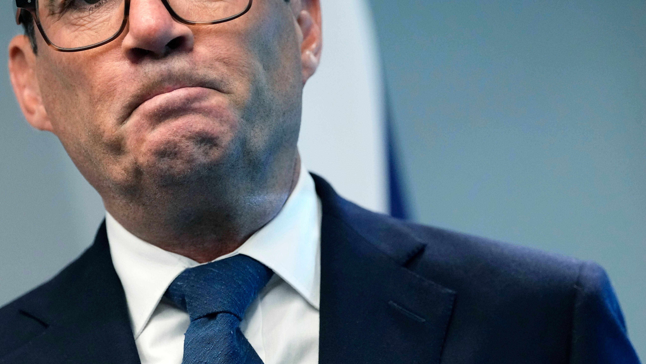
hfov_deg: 9.4
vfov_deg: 5.3
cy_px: 107
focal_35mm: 229
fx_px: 3923
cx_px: 292
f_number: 2.8
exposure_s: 1/400
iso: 5000
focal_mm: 131
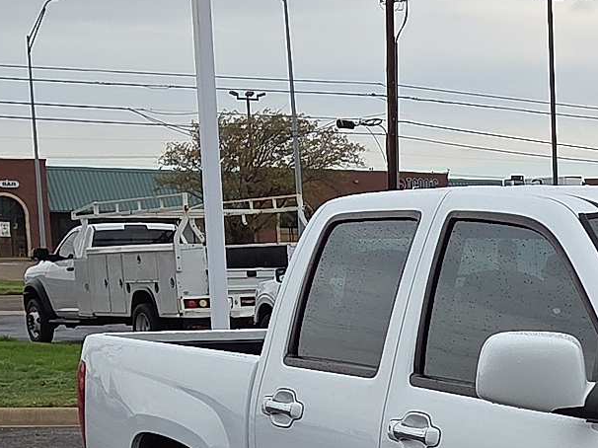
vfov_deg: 13.9
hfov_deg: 17.9
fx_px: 1779
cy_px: 538
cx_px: 777
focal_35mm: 103
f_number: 1.8
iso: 76
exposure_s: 1/2000
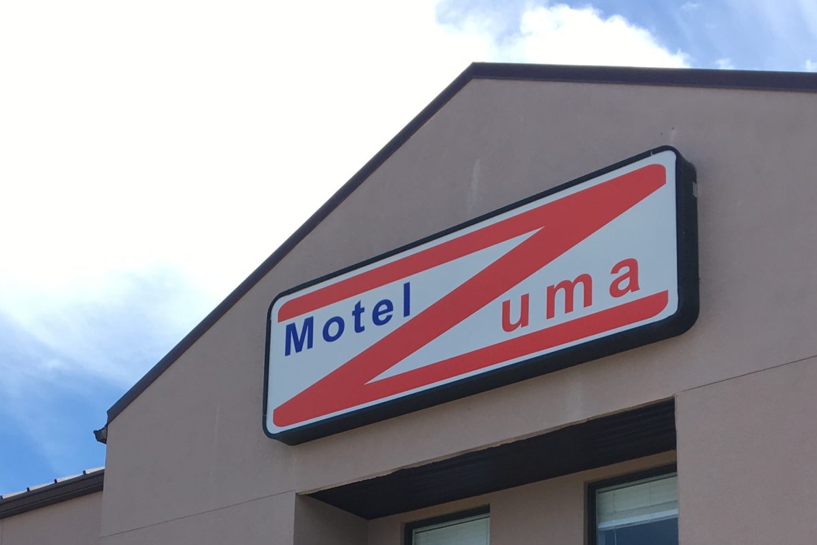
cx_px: 359
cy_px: 639
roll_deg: -1.4
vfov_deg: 20.0
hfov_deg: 31.4
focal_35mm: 64
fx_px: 1452
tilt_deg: +12.4
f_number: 2.2
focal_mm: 4.15
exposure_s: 1/761
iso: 25
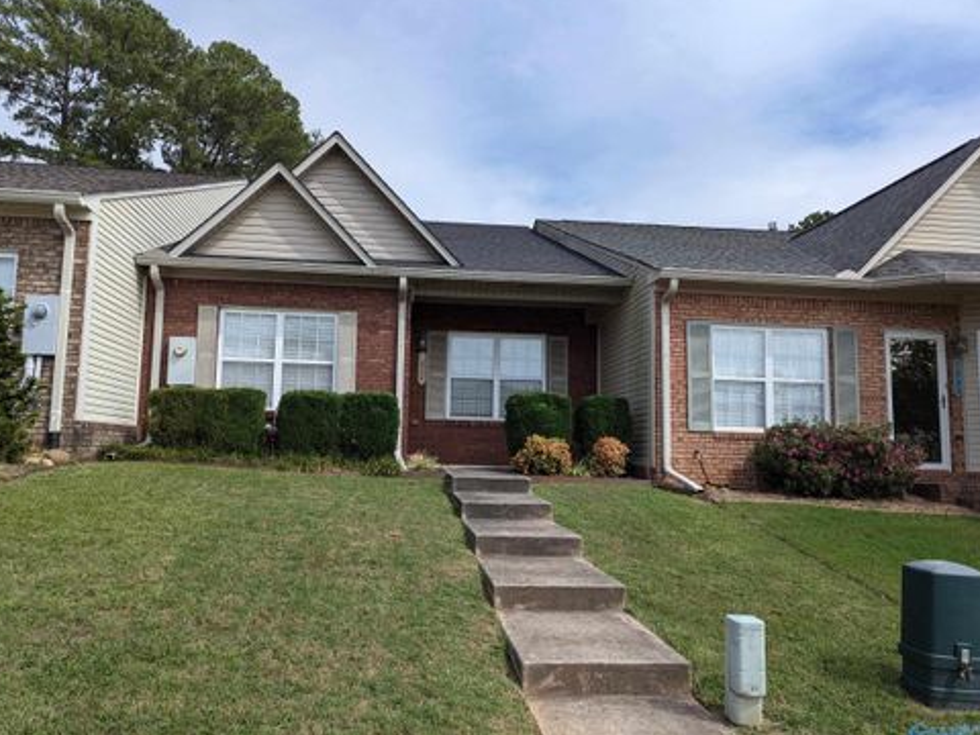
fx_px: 708
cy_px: 369
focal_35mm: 25
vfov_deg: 54.9
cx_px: 478
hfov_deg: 69.4
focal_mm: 6.81
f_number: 1.85
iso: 47
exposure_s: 1/2309
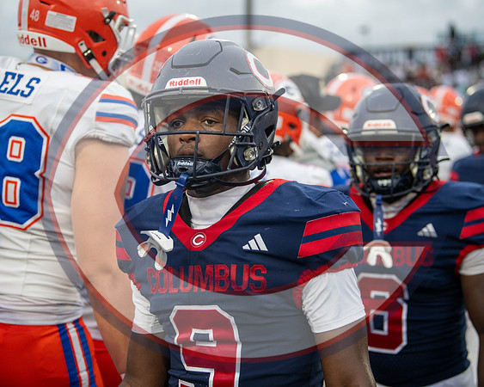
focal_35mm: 81
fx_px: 1161
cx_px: 242
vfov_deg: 18.9
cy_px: 194
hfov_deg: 23.5
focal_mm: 72
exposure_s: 1/1000
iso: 1100
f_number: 2.8
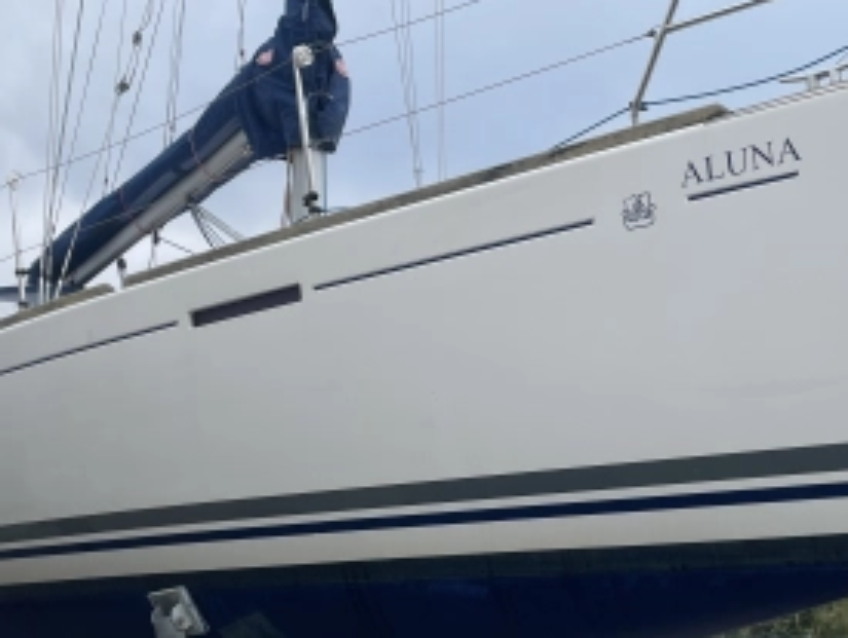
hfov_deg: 36.7
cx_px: 503
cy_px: 461
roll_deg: -0.5
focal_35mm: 52
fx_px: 1276
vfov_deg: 27.8
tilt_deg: +9.3
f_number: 1.6
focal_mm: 4.2
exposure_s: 1/1887
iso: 32
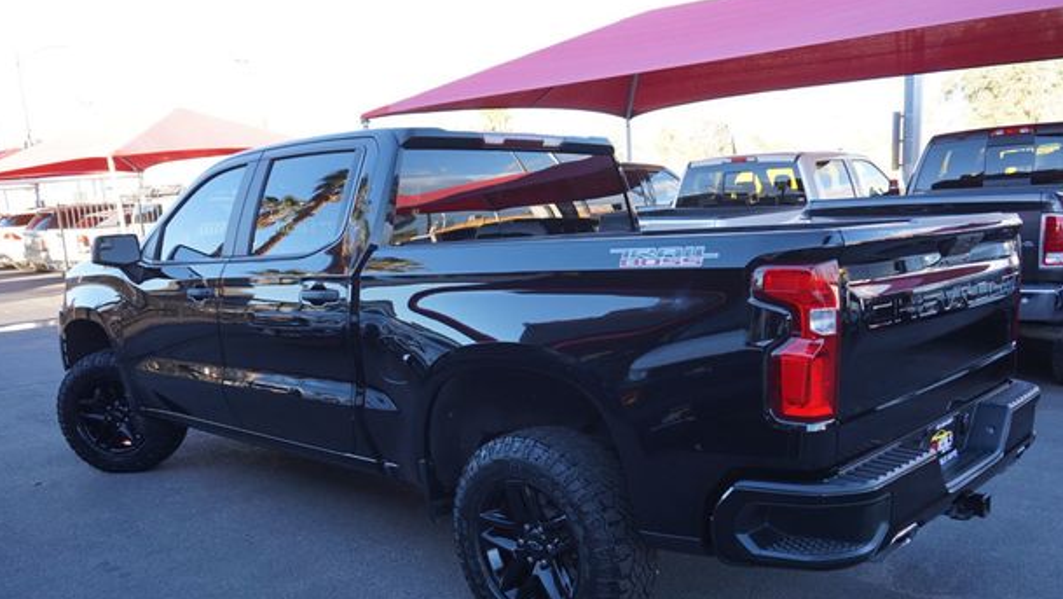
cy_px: 361
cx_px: 522
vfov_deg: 35.5
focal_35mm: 33
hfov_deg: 59.5
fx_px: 930
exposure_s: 1/60
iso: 100
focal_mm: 20
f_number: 4.5
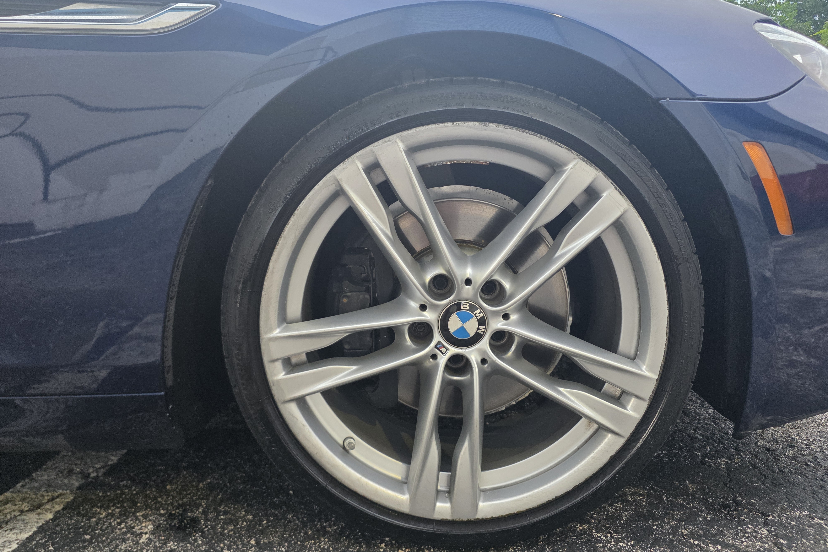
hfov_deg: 73.7
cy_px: 259
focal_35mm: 24
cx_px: 414
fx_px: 552
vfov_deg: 53.1
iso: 250
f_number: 1.7
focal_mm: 6.3
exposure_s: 1/120
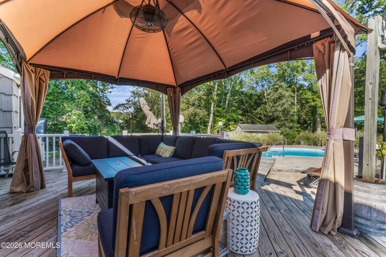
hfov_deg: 93.9
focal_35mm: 17
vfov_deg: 71.1
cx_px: 193
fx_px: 180
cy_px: 128
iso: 125
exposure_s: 1/3
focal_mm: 16.8
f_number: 22
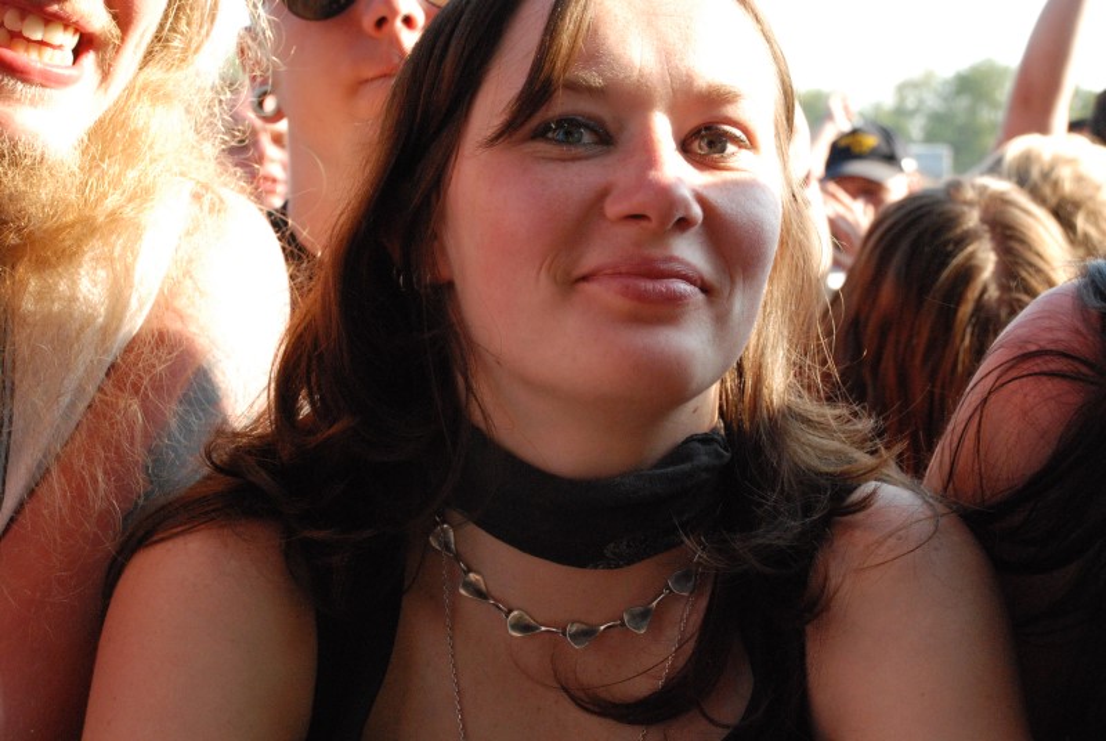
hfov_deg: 30.5
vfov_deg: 20.7
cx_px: 553
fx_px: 2031
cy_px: 370
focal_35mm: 66
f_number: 9.5
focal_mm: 44
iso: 1600
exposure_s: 1/500
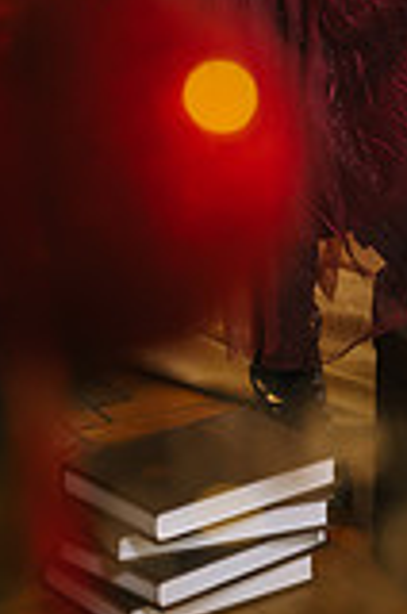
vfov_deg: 11.7
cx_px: 378
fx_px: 2929
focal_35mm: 172
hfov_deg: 7.9
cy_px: -169
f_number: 2.8
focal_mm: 61
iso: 400
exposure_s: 1/200
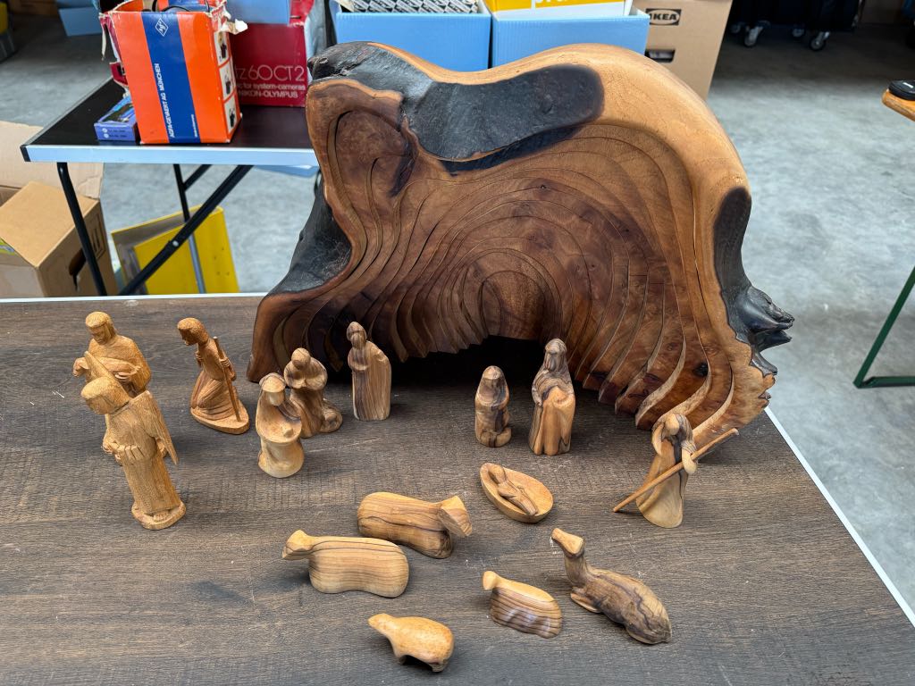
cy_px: 343
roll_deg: -1.7
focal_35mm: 24
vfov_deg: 56.8
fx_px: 634
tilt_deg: -37.0
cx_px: 458
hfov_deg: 71.6
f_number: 1.78
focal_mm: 6.76
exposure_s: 1/121
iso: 200
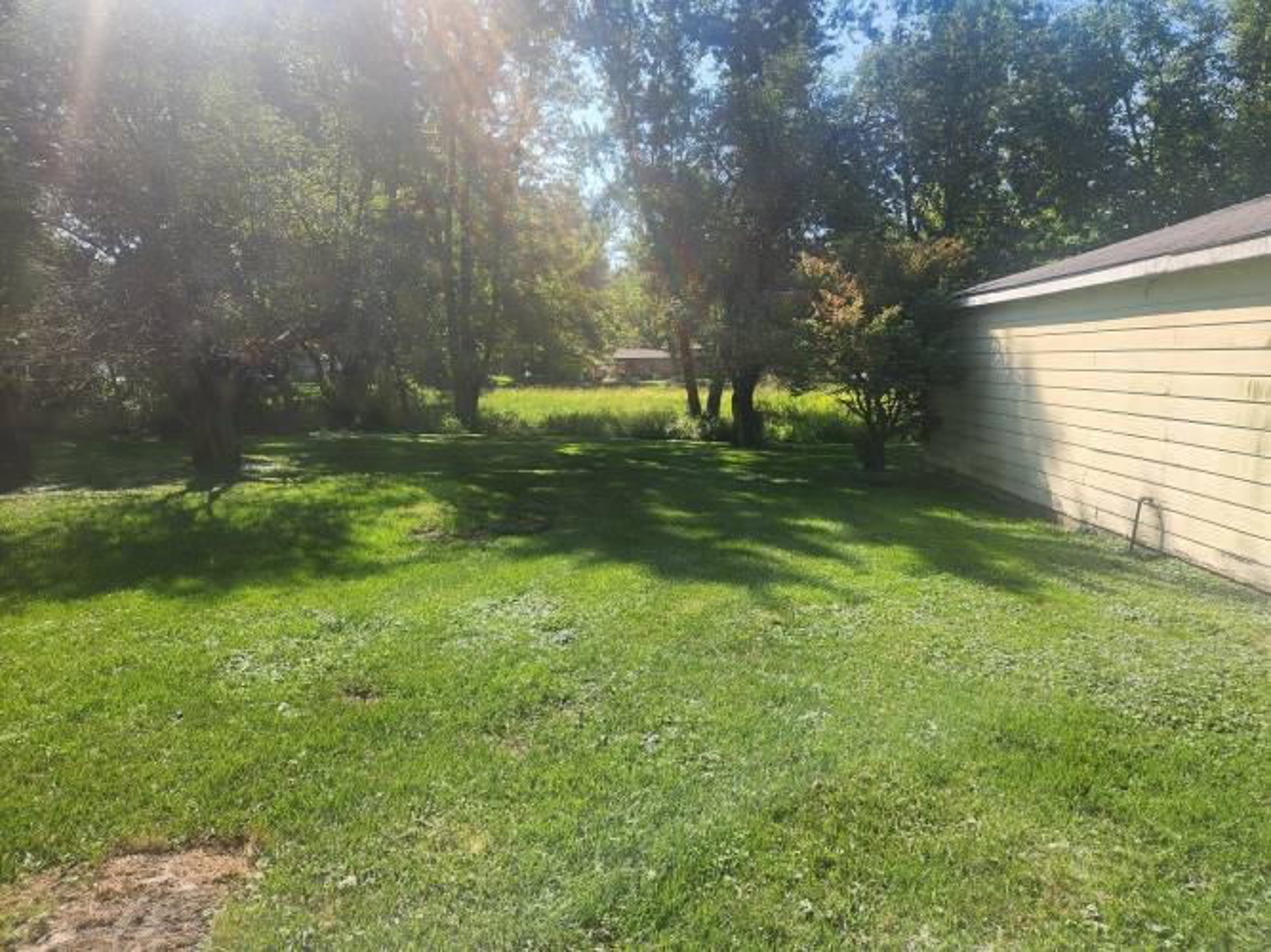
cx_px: 636
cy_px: 476
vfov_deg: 58.9
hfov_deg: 73.9
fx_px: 844
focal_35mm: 23
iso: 20
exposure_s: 1/957
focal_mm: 5.4
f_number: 1.8
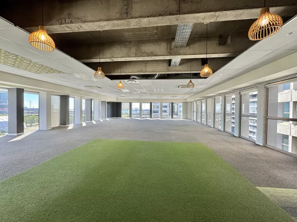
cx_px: 148
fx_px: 120
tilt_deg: -2.0
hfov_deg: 102.1
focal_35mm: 14
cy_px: 111
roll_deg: -0.9
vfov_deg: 85.7
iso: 80
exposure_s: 1/100
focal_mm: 2.22
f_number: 2.2
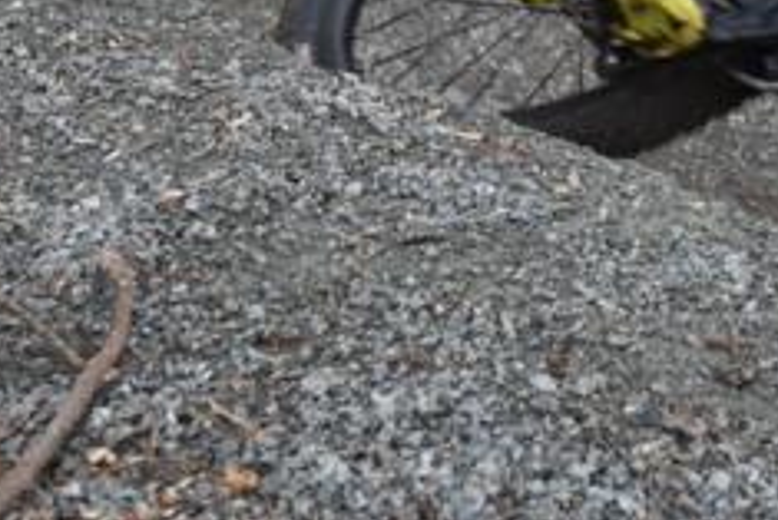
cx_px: 877
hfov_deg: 15.3
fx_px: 2811
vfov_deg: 10.1
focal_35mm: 130
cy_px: -369
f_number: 4.5
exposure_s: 1/640
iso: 800
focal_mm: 24
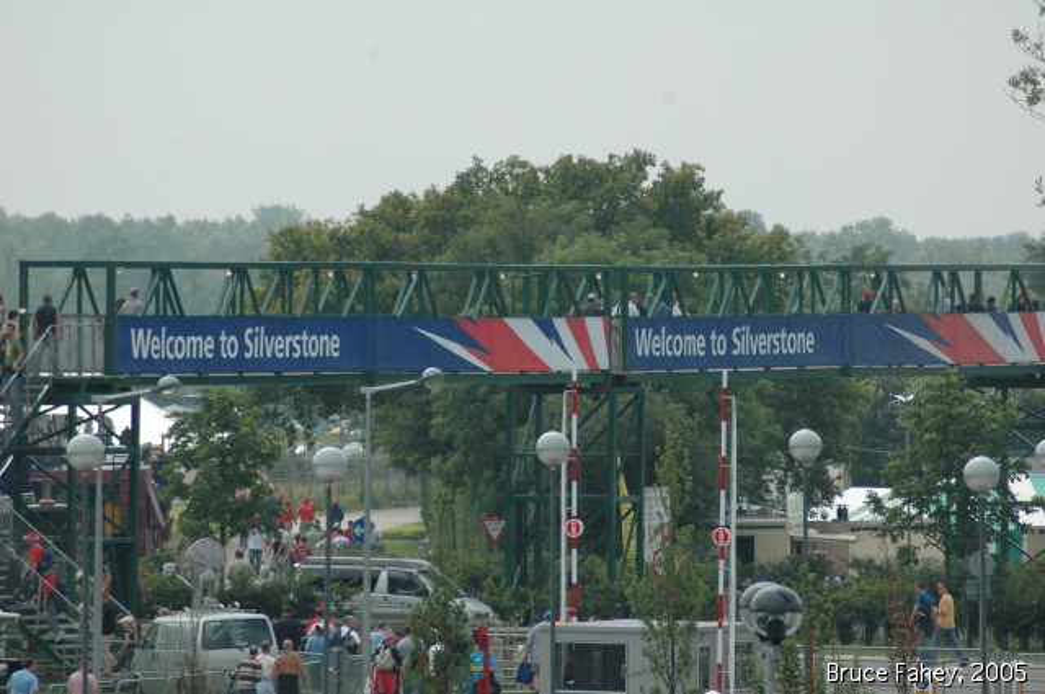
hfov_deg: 4.6
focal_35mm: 450
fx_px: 13046
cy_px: 347
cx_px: 522
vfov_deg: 3.0
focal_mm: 300
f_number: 6.3
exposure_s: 1/2000
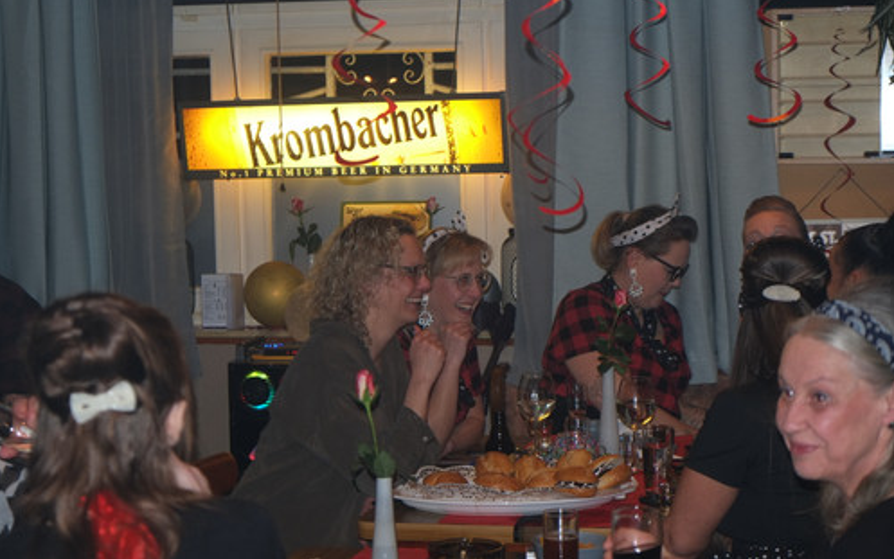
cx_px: 448
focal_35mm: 85
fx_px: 2072
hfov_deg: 24.4
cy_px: 262
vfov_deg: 15.4
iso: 800
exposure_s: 1/60
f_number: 4
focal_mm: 55
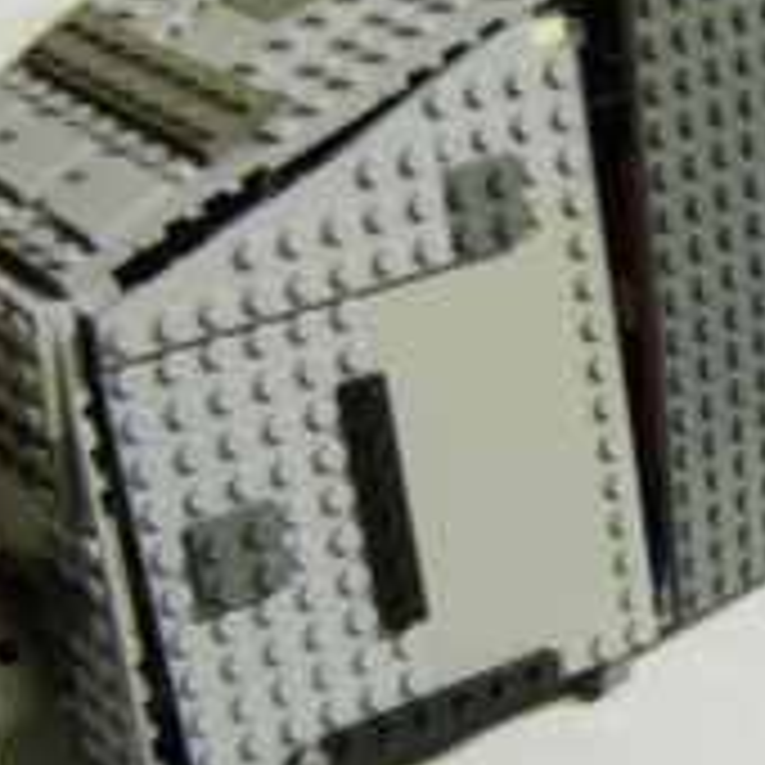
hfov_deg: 27.3
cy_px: 306
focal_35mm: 62
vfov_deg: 27.7
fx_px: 1550
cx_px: 594
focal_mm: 8.13
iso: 71
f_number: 2.7
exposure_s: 1/6
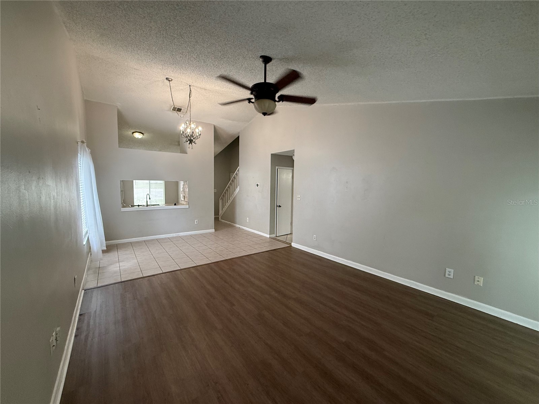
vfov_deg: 85.7
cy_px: 202
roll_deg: -1.3
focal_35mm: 14
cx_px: 270
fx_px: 218
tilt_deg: -4.6
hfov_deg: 102.1
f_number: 2.2
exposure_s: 1/93
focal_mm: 2.22
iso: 320
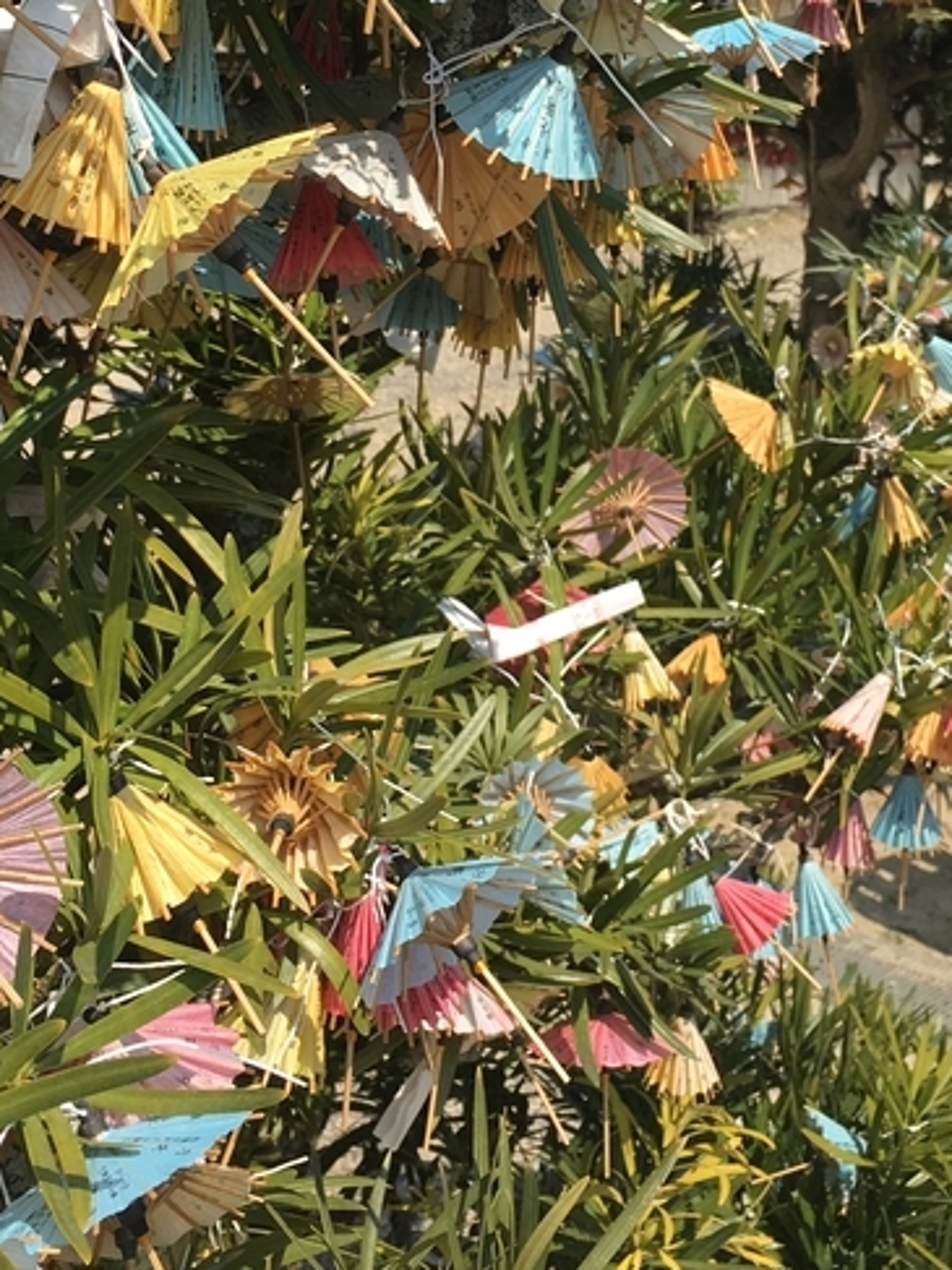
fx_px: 2238
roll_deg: -2.0
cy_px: 318
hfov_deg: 24.0
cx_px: 582
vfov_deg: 31.1
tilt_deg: -7.2
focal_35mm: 61
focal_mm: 4.15
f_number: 2.2
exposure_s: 1/1221
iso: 25
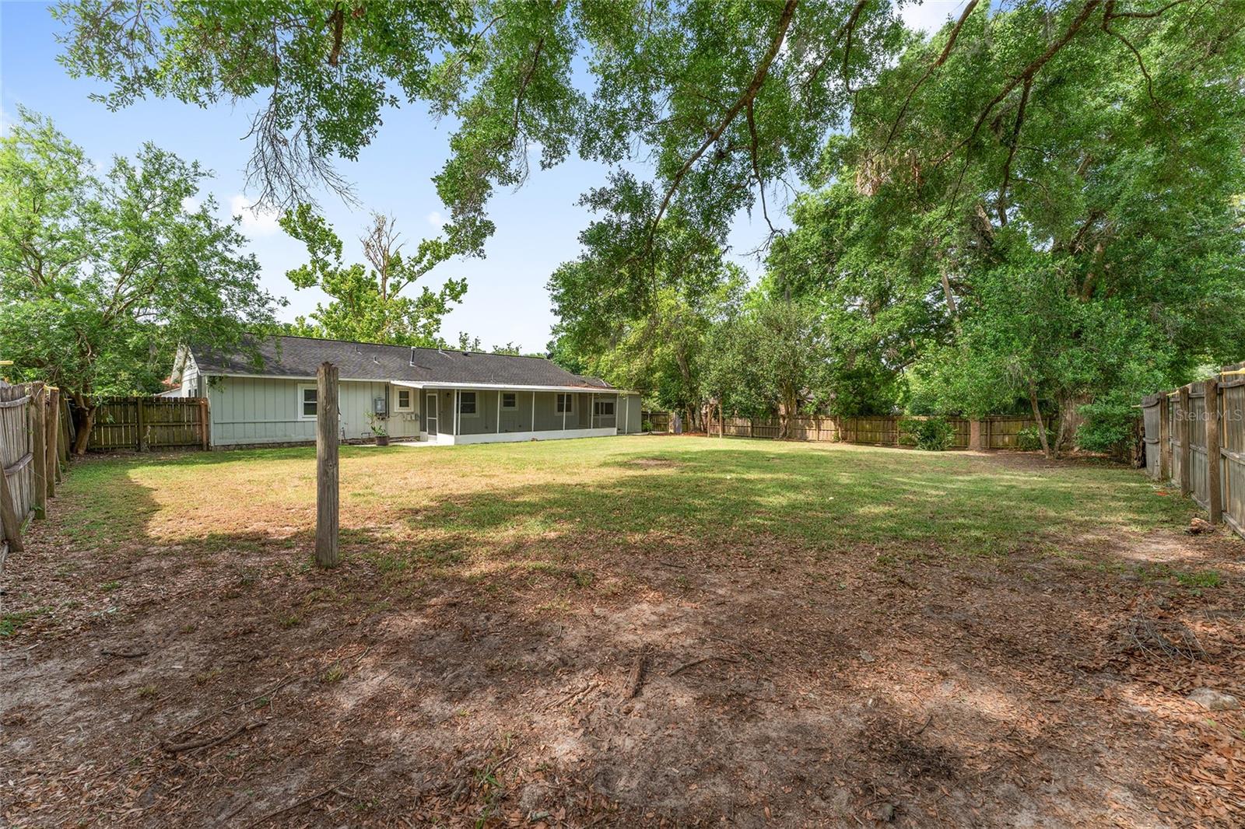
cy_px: 414
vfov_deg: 81.2
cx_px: 622
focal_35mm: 14
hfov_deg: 104.3
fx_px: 484
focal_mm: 14
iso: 400
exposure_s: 1/400
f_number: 7.1
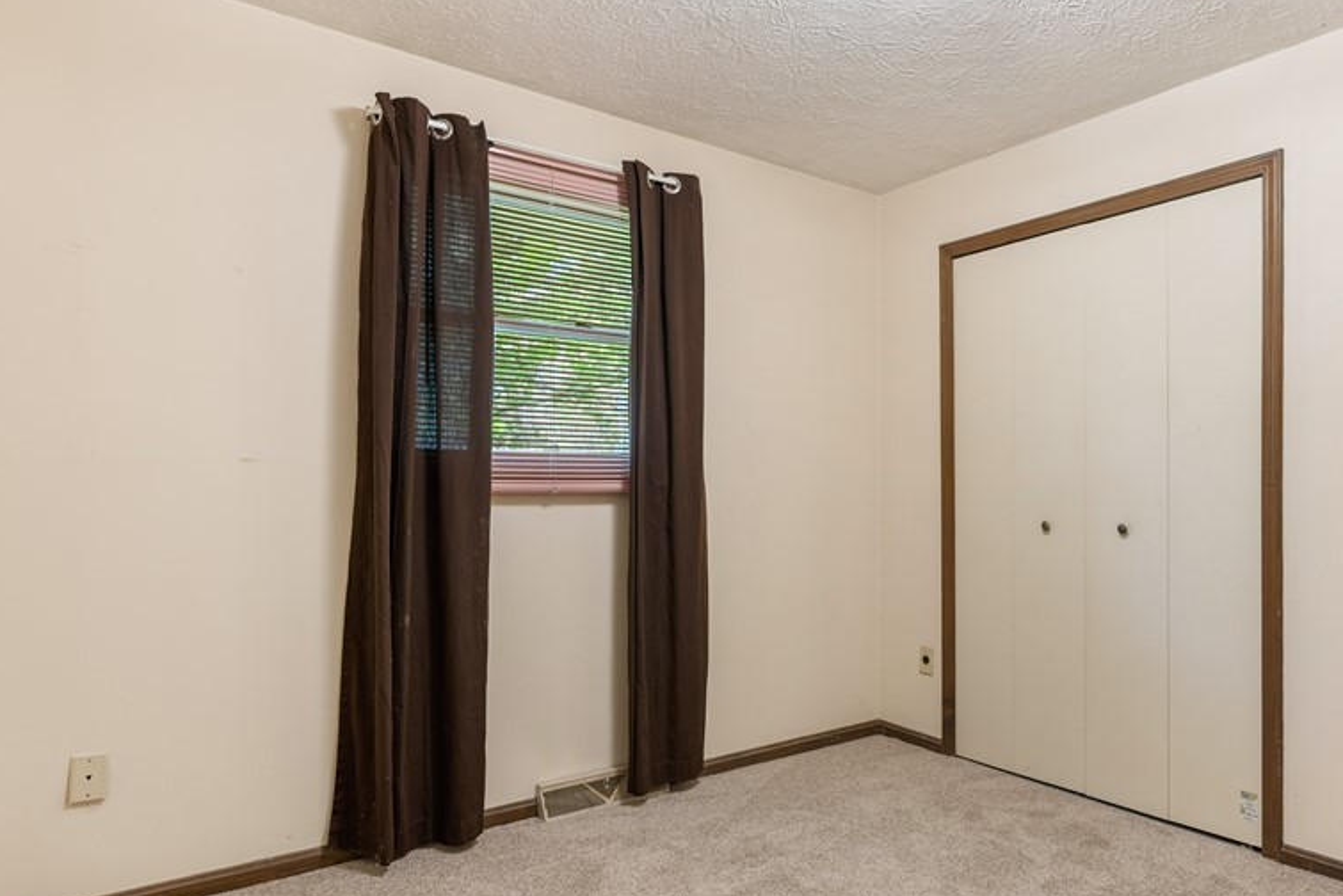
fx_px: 858
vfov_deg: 55.1
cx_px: 786
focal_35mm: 23
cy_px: 482
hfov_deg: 75.5
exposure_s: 1/5
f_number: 2.8
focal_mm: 16
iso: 400
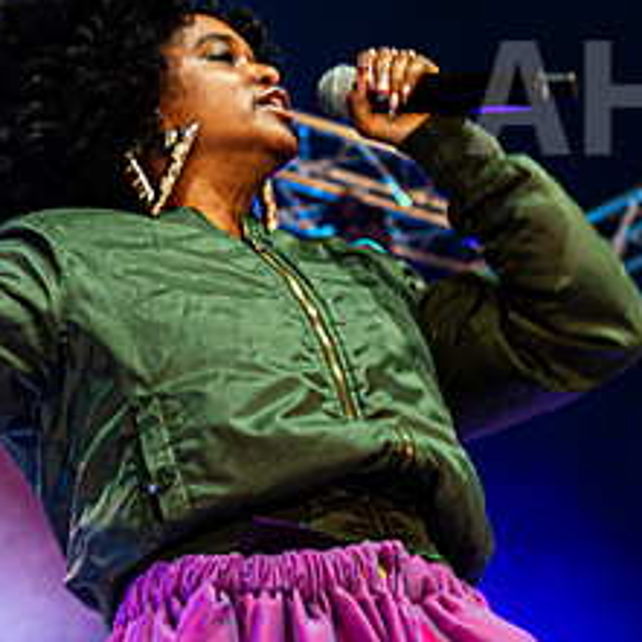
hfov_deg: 13.5
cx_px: 244
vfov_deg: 13.5
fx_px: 2707
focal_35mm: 129
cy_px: 328
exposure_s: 1/100
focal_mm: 48
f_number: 2.8
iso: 800
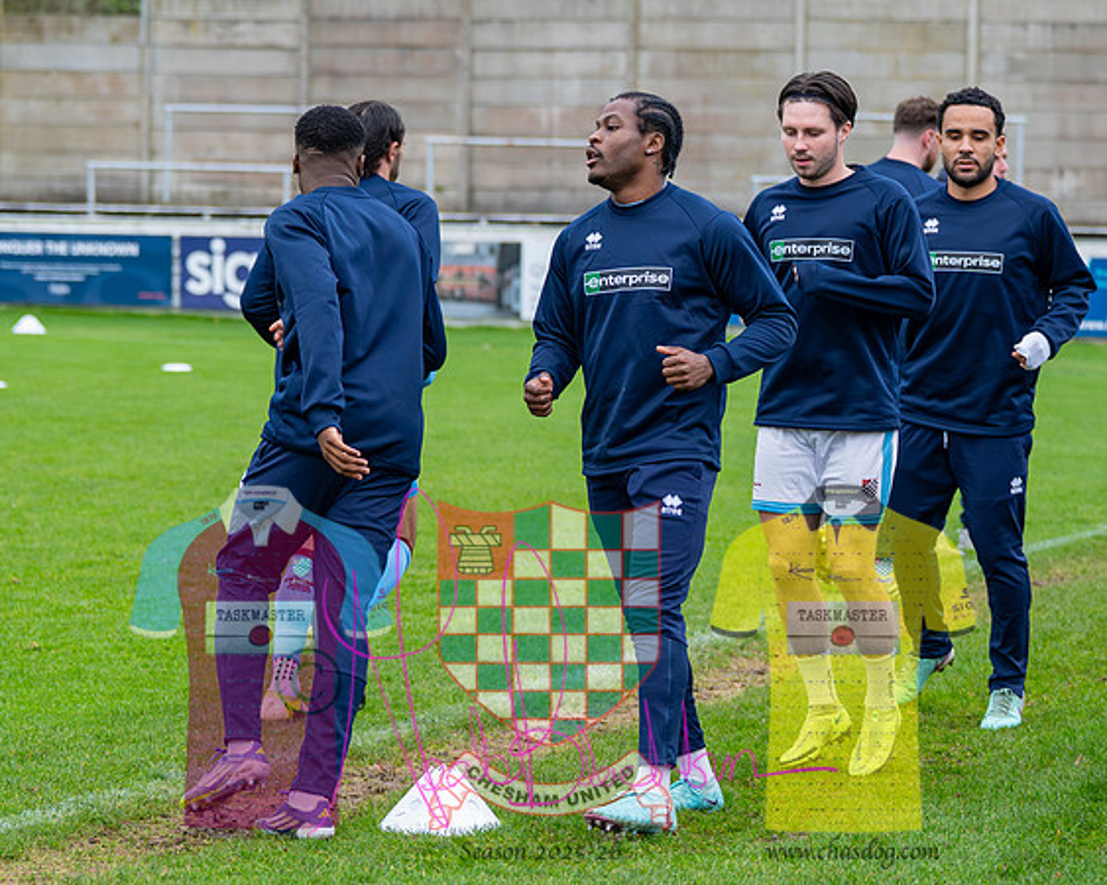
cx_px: 725
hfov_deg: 13.2
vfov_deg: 10.6
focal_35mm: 146
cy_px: 378
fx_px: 4768
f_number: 2.5
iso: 1250
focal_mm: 67
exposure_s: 1/800
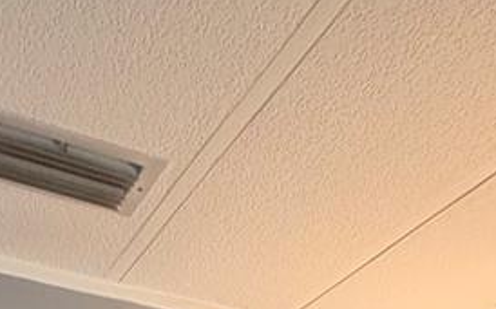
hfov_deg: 31.4
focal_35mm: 65
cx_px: 310
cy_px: 920
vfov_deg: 11.5
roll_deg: -1.6
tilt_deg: -15.2
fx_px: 878
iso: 200
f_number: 2.2
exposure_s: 1/60
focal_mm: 2.22
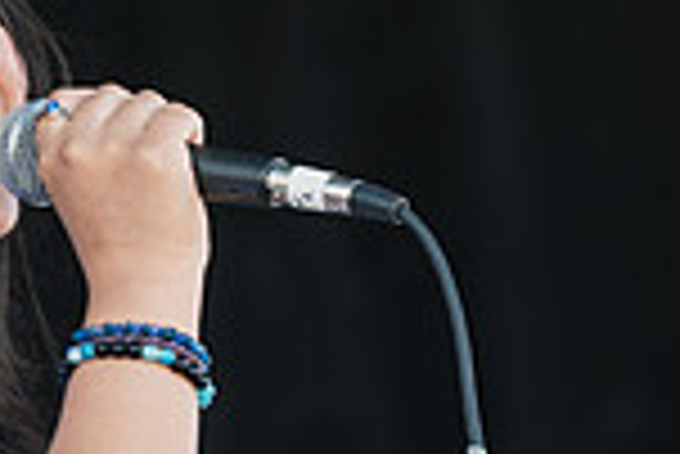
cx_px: -11
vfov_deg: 3.1
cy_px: 291
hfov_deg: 4.6
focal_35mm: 444
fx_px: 8395
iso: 200
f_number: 4
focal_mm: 112
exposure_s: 1/320
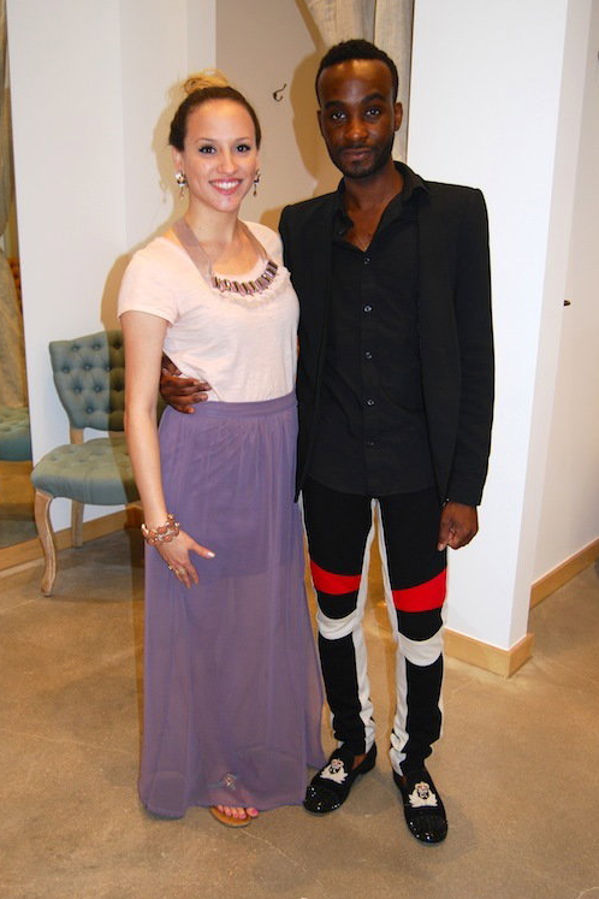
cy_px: 444
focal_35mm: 36
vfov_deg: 53.8
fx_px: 886
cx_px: 296
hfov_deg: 37.3
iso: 200
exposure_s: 1/60
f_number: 3.8
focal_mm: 23
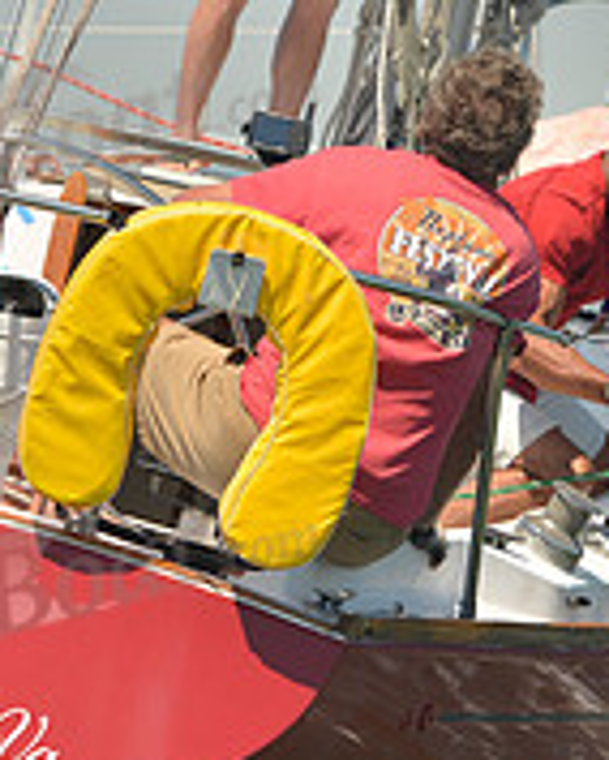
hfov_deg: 4.2
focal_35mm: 369
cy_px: 316
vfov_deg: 5.2
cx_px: 545
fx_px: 8299
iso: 200
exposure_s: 1/640
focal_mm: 120
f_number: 6.3
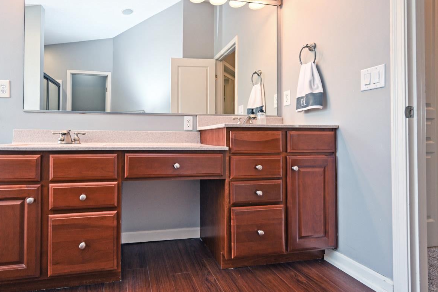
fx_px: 219
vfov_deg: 67.3
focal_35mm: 18
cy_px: 134
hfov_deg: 88.6
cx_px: 171
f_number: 4
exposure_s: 1/60
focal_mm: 14
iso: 280
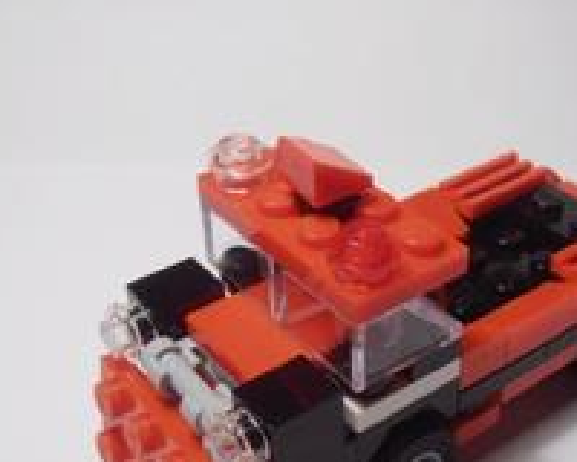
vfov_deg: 23.4
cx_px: 392
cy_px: 318
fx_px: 1110
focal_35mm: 65
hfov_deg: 28.9
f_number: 3.9
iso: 80
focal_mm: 6.61
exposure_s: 1/50
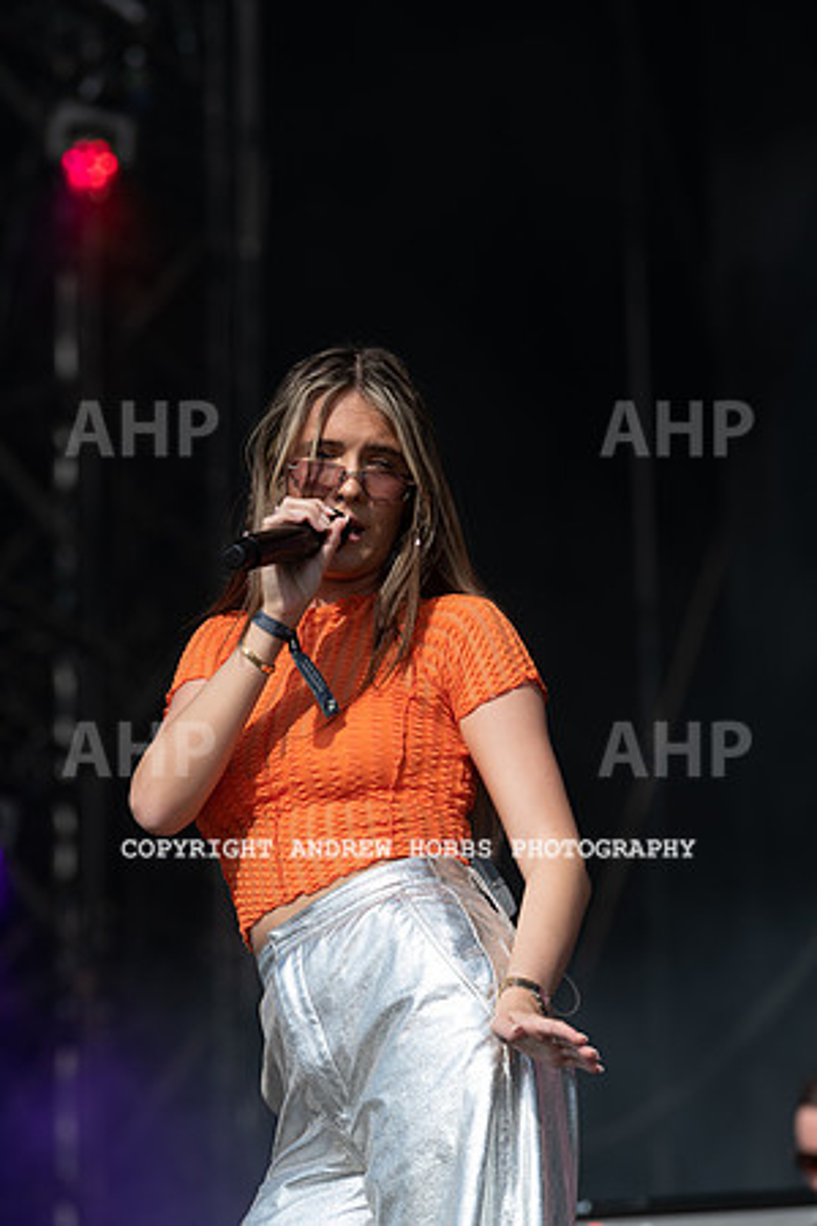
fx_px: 5957
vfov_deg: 11.7
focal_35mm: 175
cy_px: 613
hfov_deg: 7.8
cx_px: 408
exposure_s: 1/1600
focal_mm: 175
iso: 200
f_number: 5
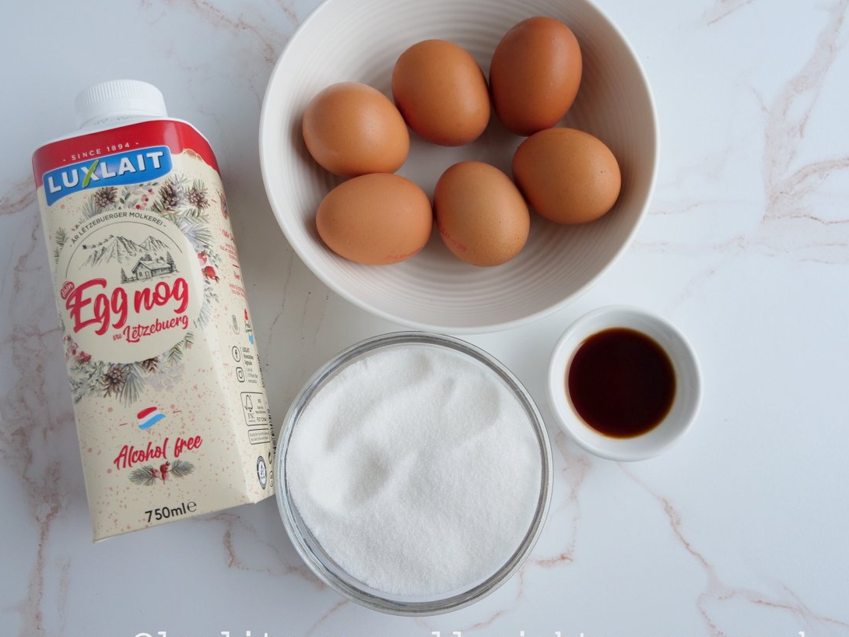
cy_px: 312
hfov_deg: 55.4
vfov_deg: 42.9
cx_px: 414
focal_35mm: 33
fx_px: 809
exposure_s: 1/60
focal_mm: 15
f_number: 3
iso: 640
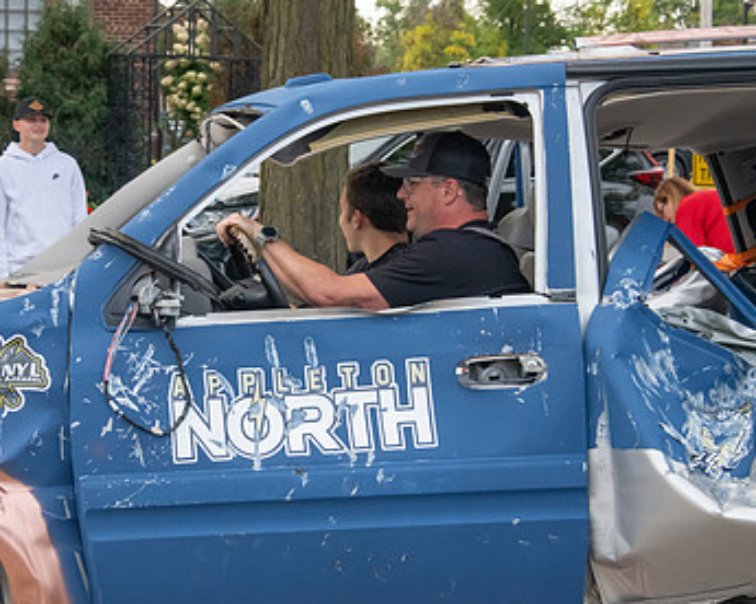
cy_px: 303
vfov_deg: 10.9
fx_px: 3177
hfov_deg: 13.5
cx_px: 232
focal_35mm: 142
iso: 3200
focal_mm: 90
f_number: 11
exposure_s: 1/320
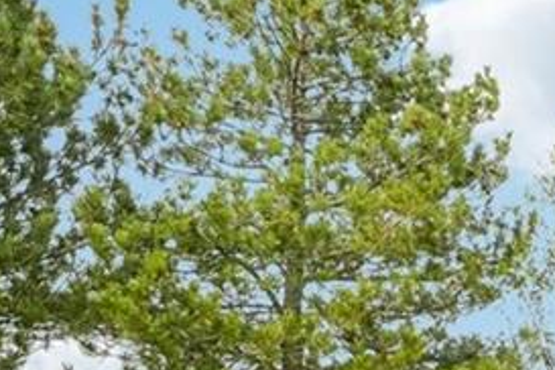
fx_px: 1357
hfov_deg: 19.6
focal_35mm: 88
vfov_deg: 15.1
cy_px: 431
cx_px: 872
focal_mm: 10
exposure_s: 1/640
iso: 800
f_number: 8
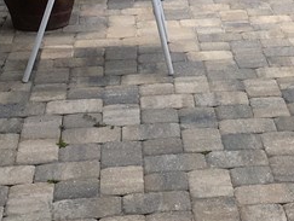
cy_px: -128
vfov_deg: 11.6
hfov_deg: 15.6
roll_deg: -0.9
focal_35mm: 122
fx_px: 1038
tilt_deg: -7.5
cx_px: 338
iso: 32
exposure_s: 1/1083
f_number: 2.2
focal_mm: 4.15
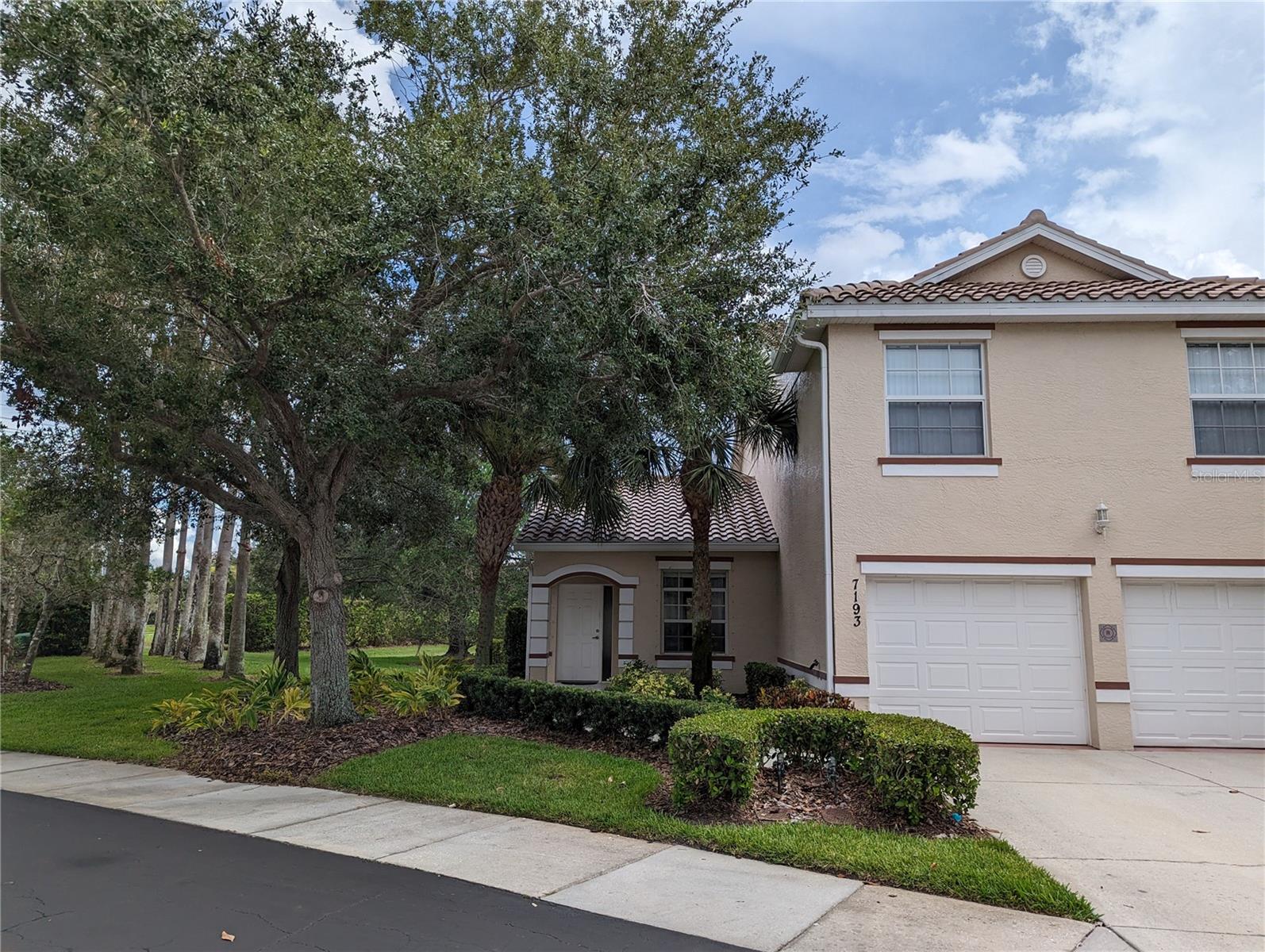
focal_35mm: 24
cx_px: 632
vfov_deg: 56.9
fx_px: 878
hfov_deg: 71.5
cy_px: 476
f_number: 1.85
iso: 48
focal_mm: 6.81
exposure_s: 1/2309
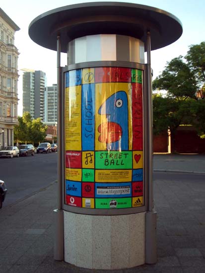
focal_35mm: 41
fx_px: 323
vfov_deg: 45.8
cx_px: 102
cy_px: 136
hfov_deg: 35.2
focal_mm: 6.8
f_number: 2.8
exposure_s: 1/200
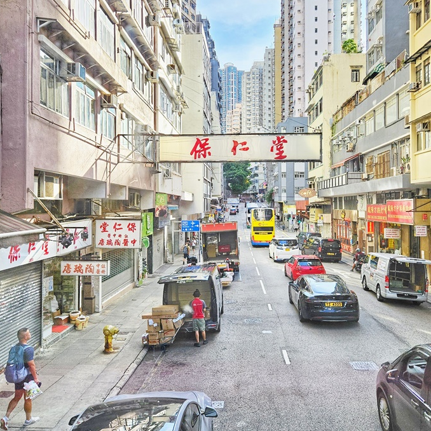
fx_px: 423
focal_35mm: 30
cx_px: 229
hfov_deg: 54.0
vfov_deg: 54.0
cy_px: 196
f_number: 1.8
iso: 80
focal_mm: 5.4
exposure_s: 1/719
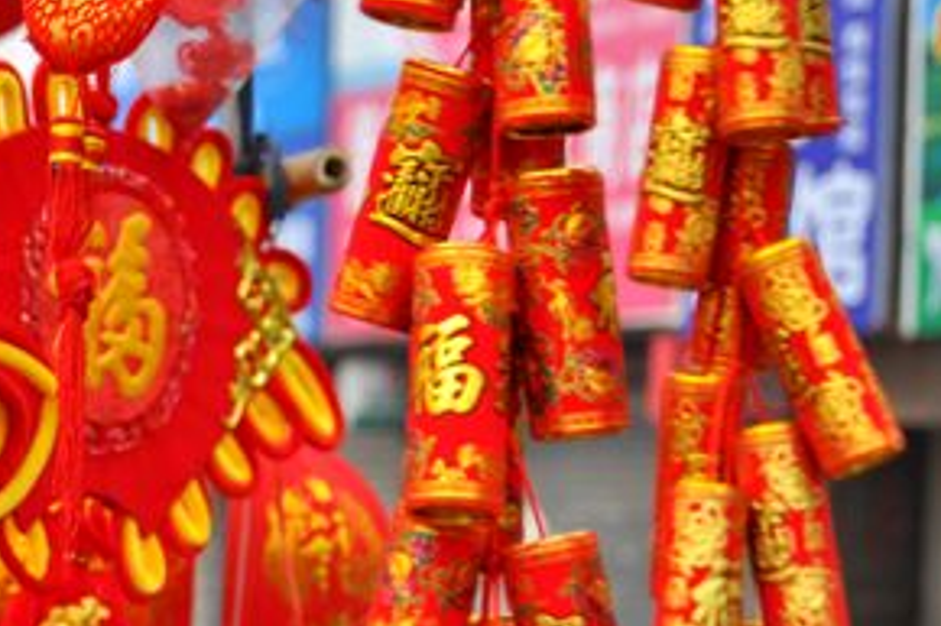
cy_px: 501
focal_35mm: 91
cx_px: 165
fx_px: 2377
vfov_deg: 14.9
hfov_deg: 22.1
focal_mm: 32
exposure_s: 1/250
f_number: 2.8
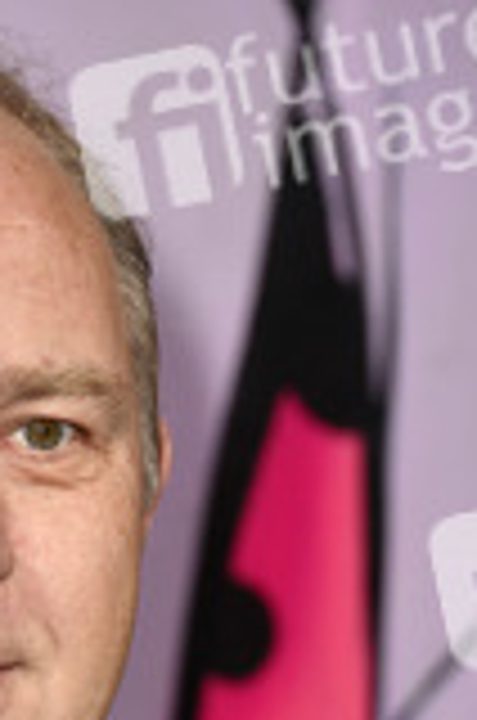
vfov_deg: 4.3
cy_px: 788
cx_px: -108
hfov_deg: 2.9
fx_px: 9501
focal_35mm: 476
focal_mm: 190
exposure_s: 1/200
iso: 250
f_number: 7.1
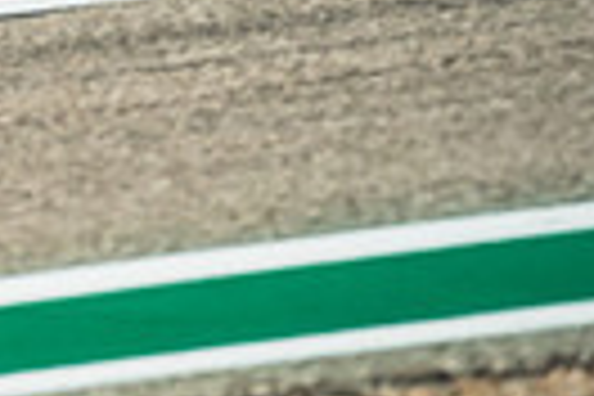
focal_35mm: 913
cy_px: -461
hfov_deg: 2.3
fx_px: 15063
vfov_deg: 1.5
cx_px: -536
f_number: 4.7
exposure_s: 1/2000
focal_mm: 137.7
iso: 1000
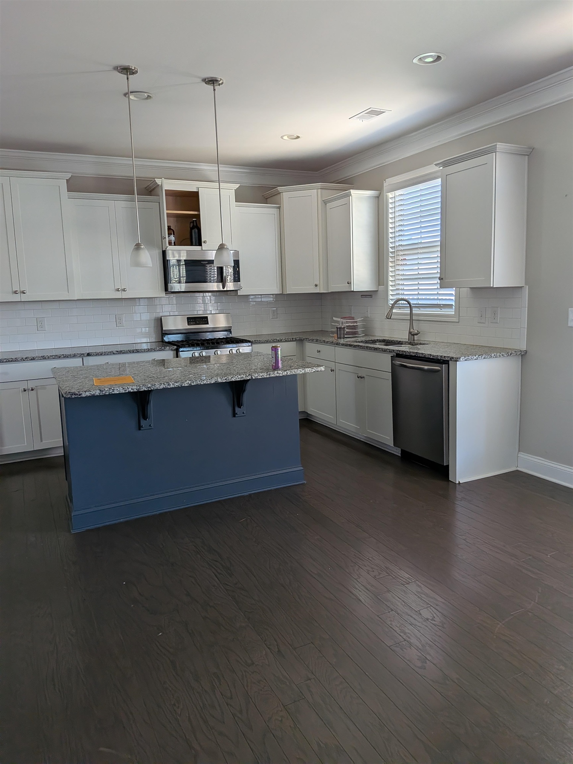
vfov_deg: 71.6
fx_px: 530
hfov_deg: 56.8
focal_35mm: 24
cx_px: 286
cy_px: 382
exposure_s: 1/280
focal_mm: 4.53
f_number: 1.7
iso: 30
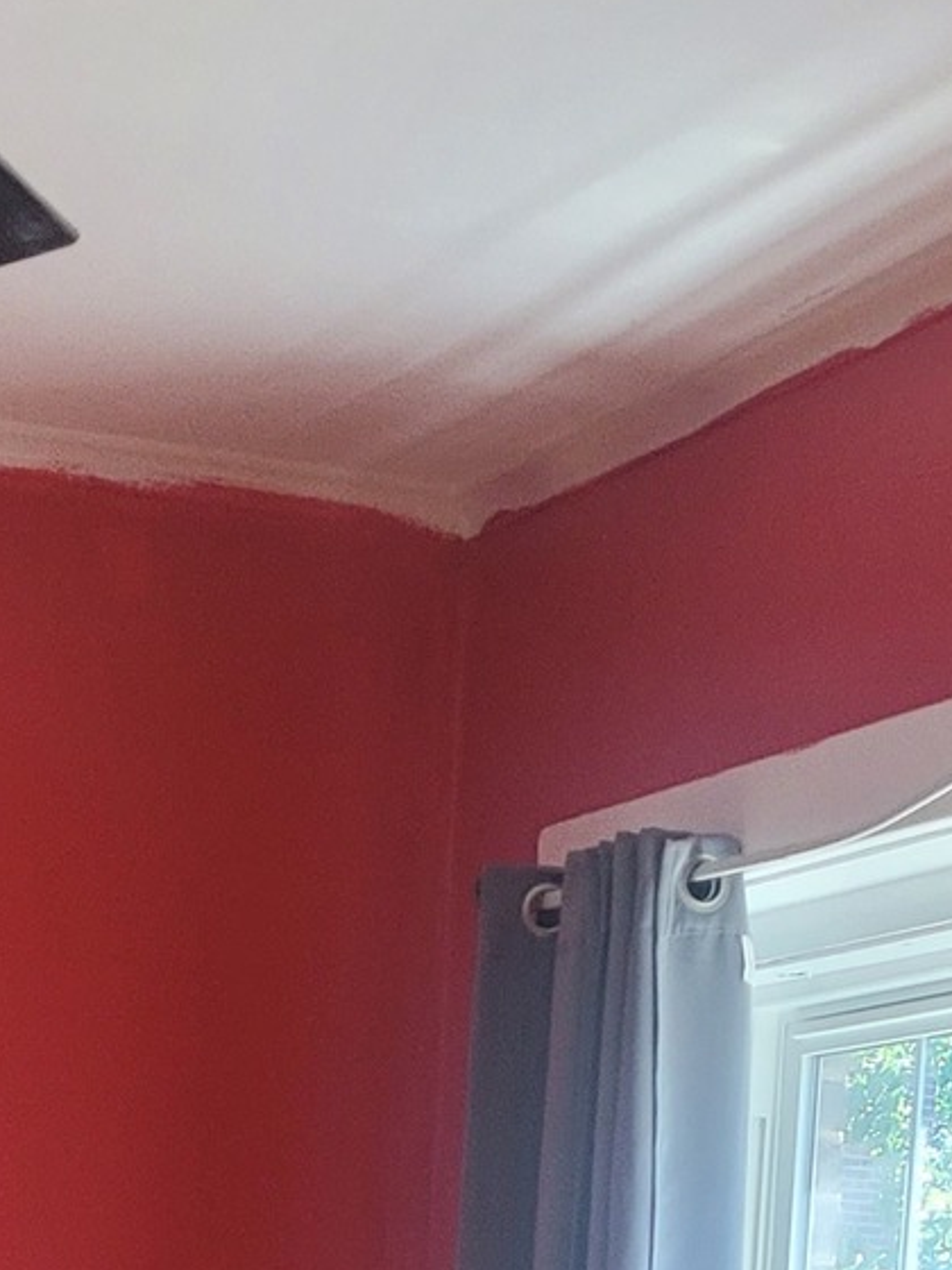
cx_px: 209
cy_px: 2145
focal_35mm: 107
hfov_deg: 13.8
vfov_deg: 16.1
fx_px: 3924
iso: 200
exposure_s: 1/120
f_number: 1.8
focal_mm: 5.4
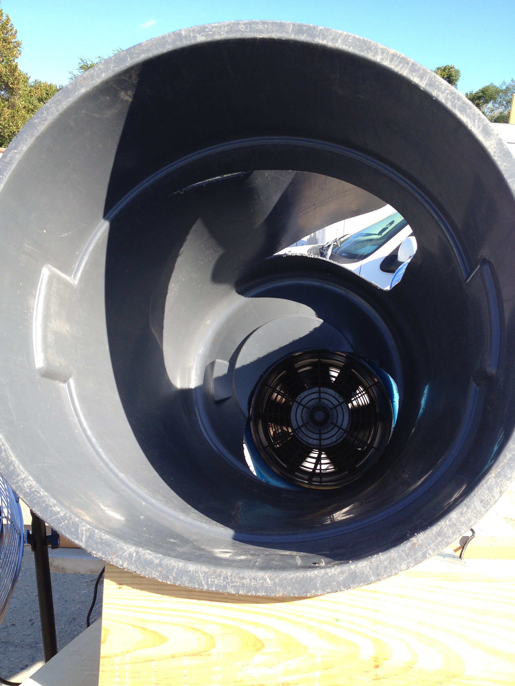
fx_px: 694
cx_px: 258
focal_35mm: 35
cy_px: 343
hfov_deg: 40.7
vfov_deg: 52.6
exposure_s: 1/552
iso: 50
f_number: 2.4
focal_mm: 4.28
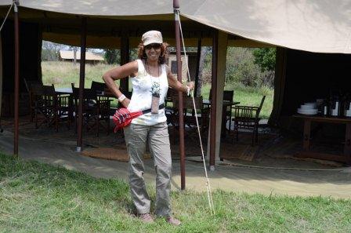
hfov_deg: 43.7
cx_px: 176
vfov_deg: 29.8
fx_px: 438
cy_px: 116
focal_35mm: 45
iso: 100
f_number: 5.6
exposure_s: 1/125
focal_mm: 30
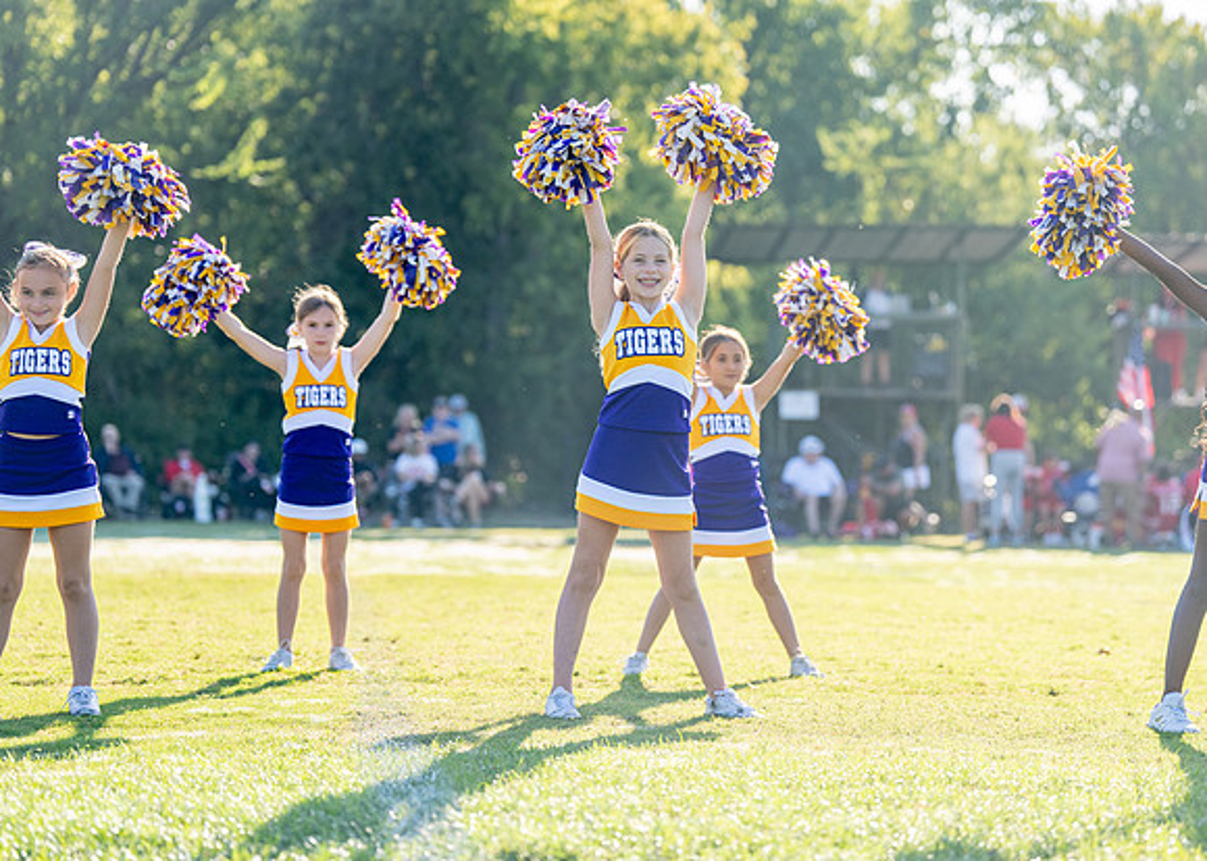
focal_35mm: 124
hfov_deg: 16.2
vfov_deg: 11.6
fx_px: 4240
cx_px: 664
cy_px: 417
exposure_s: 1/2000
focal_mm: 111
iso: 400
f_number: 2.8
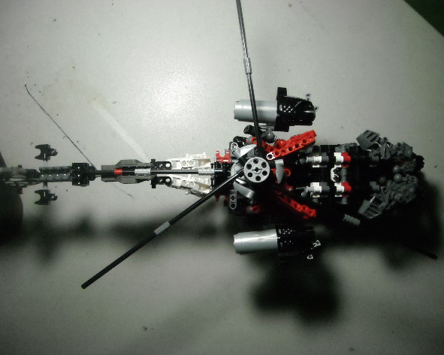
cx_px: 216
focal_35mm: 37
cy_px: 179
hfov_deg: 49.1
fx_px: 486
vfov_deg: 40.1
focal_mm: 5.7
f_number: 2.8
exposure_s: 1/250
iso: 644
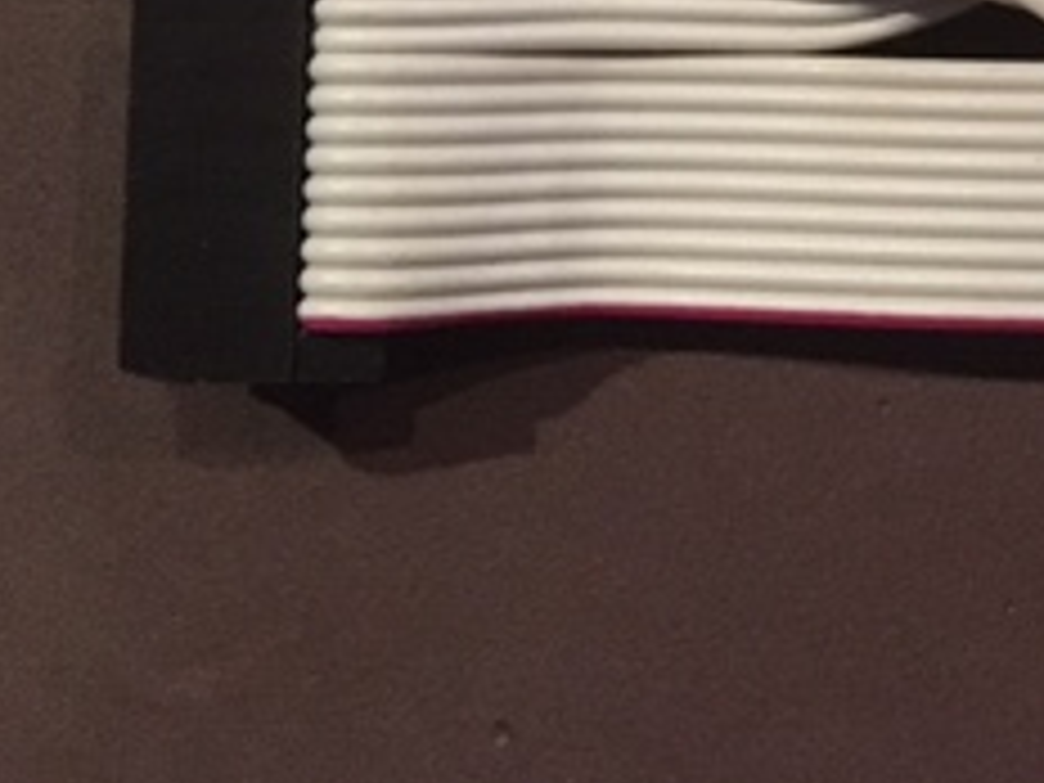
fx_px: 2413
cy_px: -230
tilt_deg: -71.2
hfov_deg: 22.1
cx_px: 1323
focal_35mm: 80
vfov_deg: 17.3
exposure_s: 1/17
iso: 320
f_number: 2.2
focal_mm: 4.15
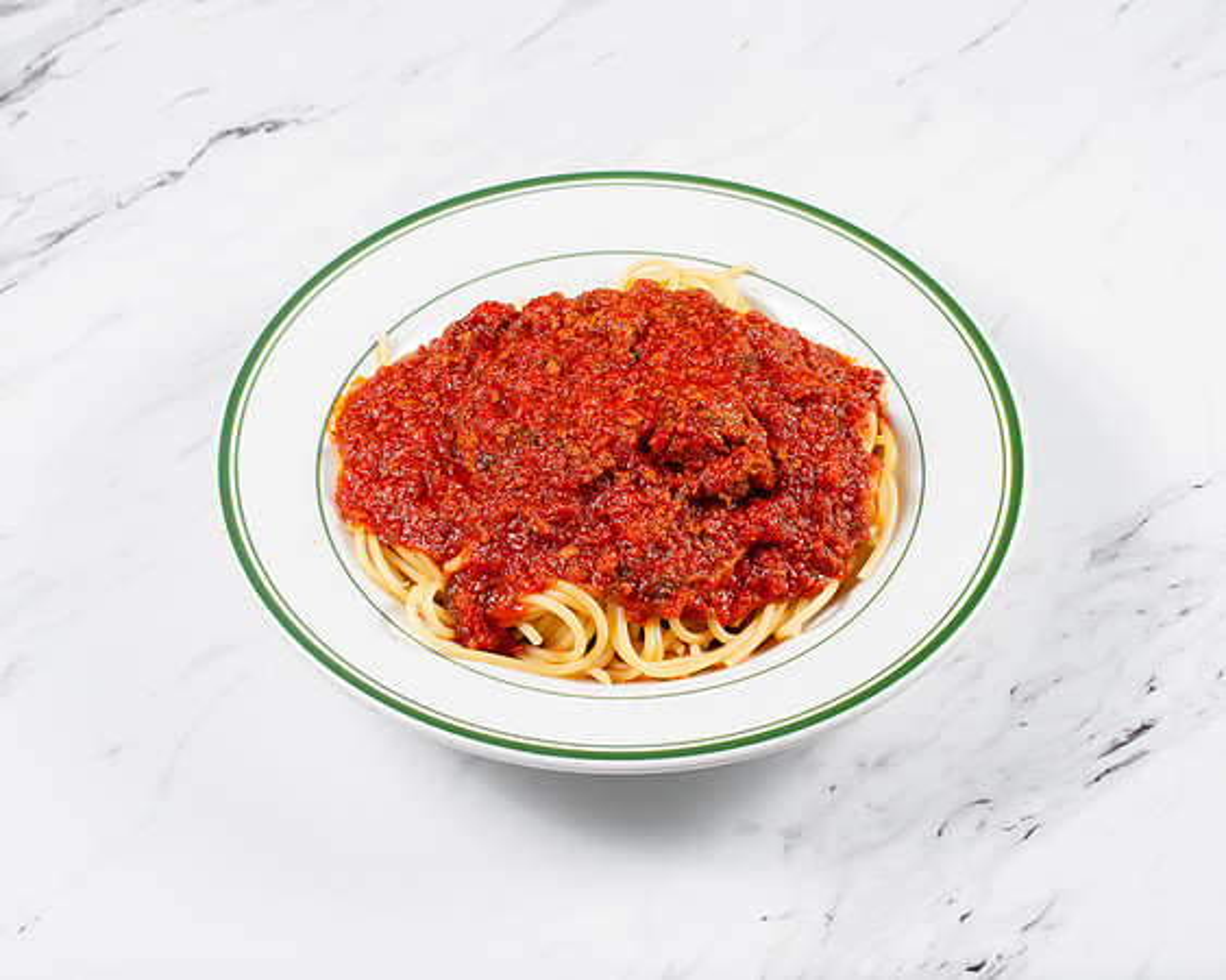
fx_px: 2168
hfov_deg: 31.6
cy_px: 483
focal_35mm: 60
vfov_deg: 25.5
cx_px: 618
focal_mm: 50
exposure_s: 1/250
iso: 200
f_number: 10
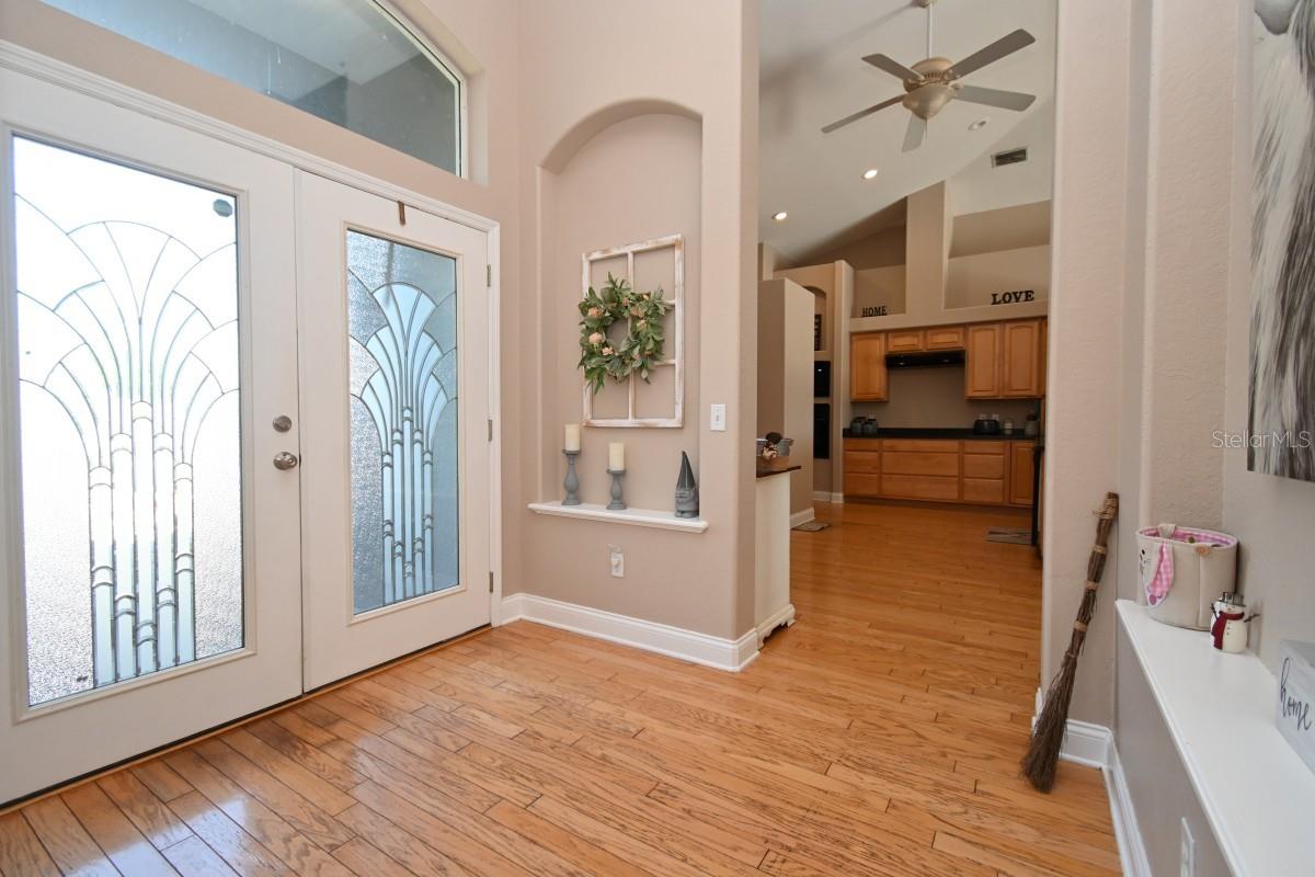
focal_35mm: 15
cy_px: 438
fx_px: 548
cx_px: 658
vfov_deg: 77.3
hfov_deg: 100.4
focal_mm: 10
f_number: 4.5
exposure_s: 1/60
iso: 360
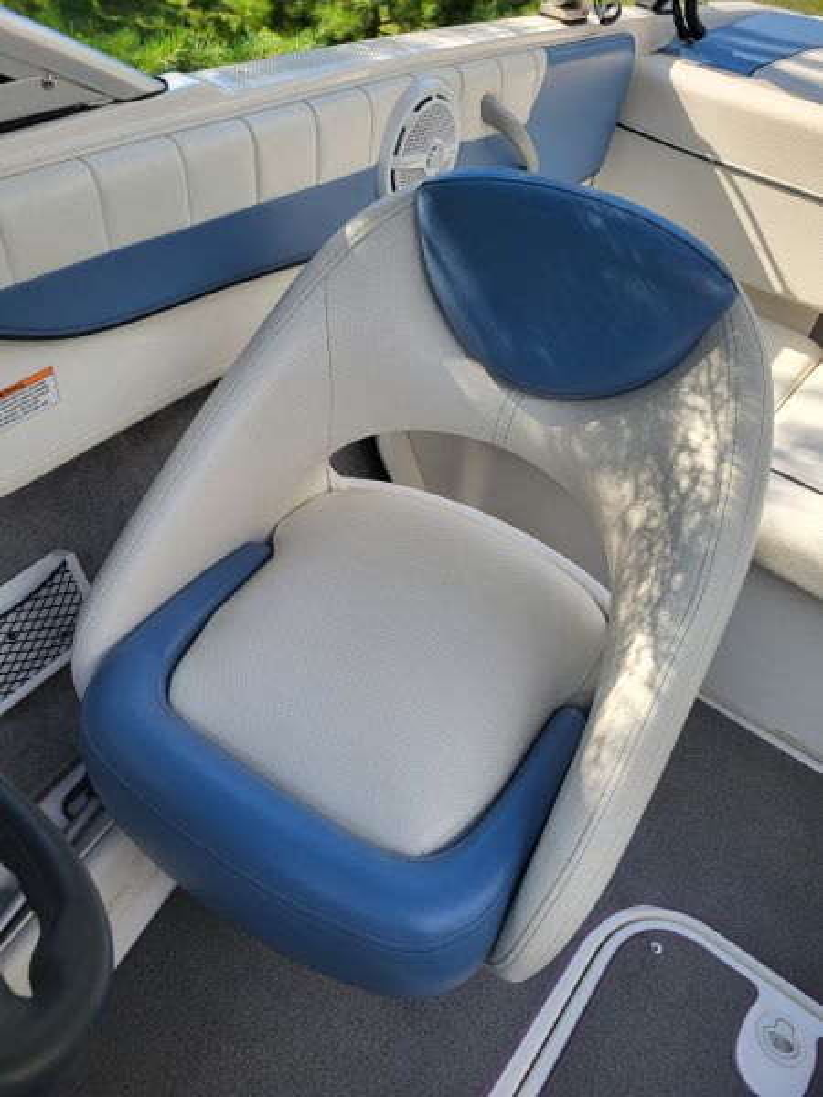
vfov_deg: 67.3
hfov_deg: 53.1
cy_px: 548
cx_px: 412
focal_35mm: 26
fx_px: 824
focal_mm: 5.4
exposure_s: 1/542
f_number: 1.8
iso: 40
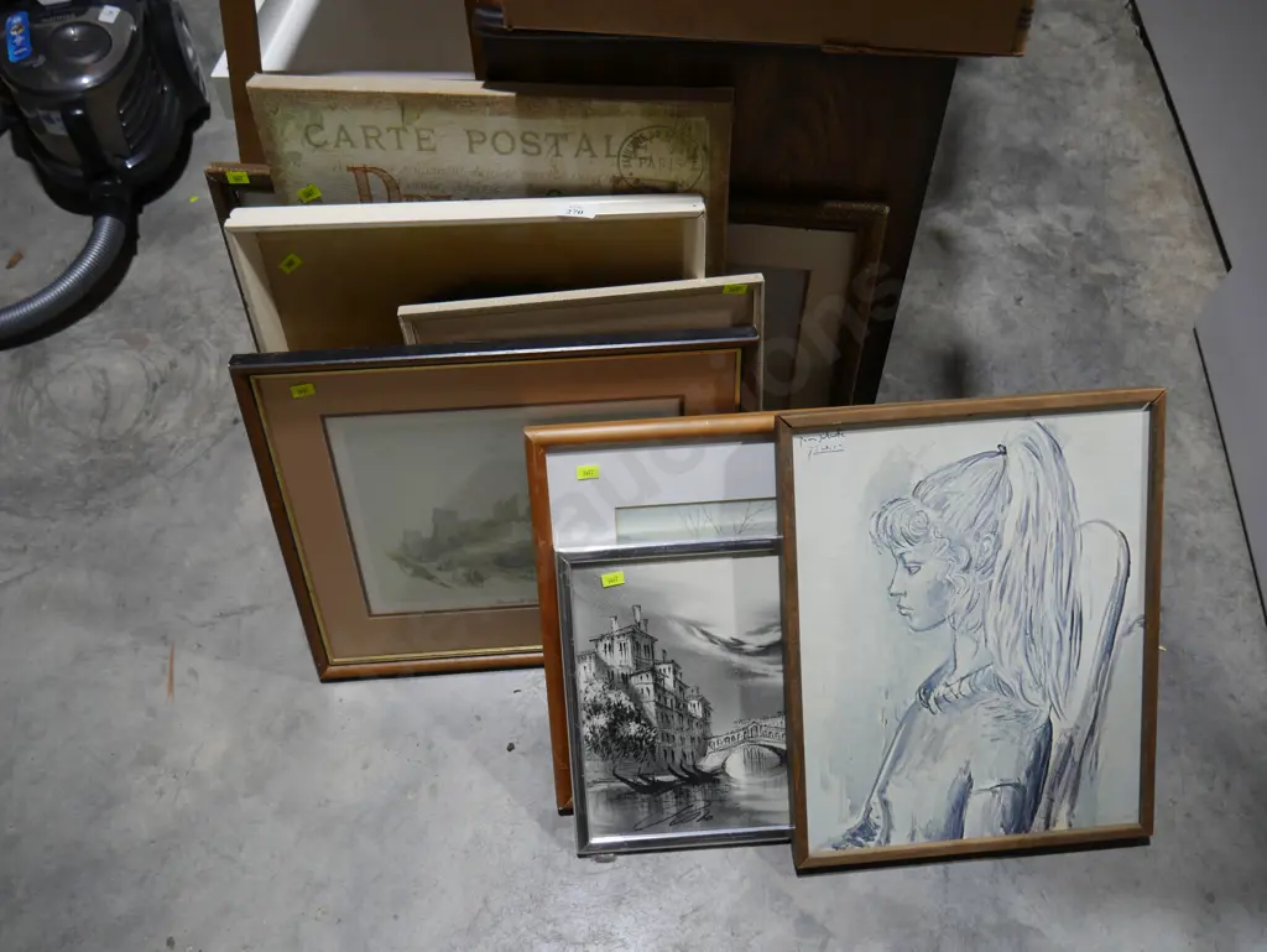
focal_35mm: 28
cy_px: 476
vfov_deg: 49.8
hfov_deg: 63.4
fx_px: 1025
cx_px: 634
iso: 200
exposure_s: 1/80
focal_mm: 14
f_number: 3.5
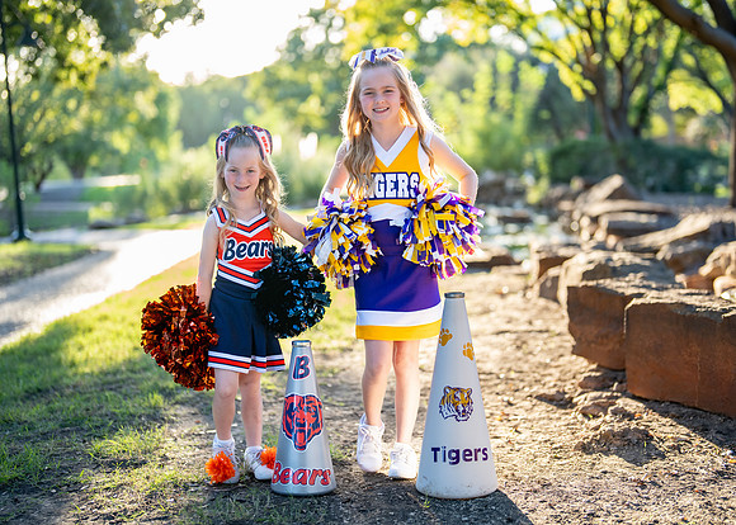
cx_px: 393
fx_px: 1207
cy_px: 241
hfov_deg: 33.9
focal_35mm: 58
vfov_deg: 24.5
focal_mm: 50
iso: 250
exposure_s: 1/800
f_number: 1.2
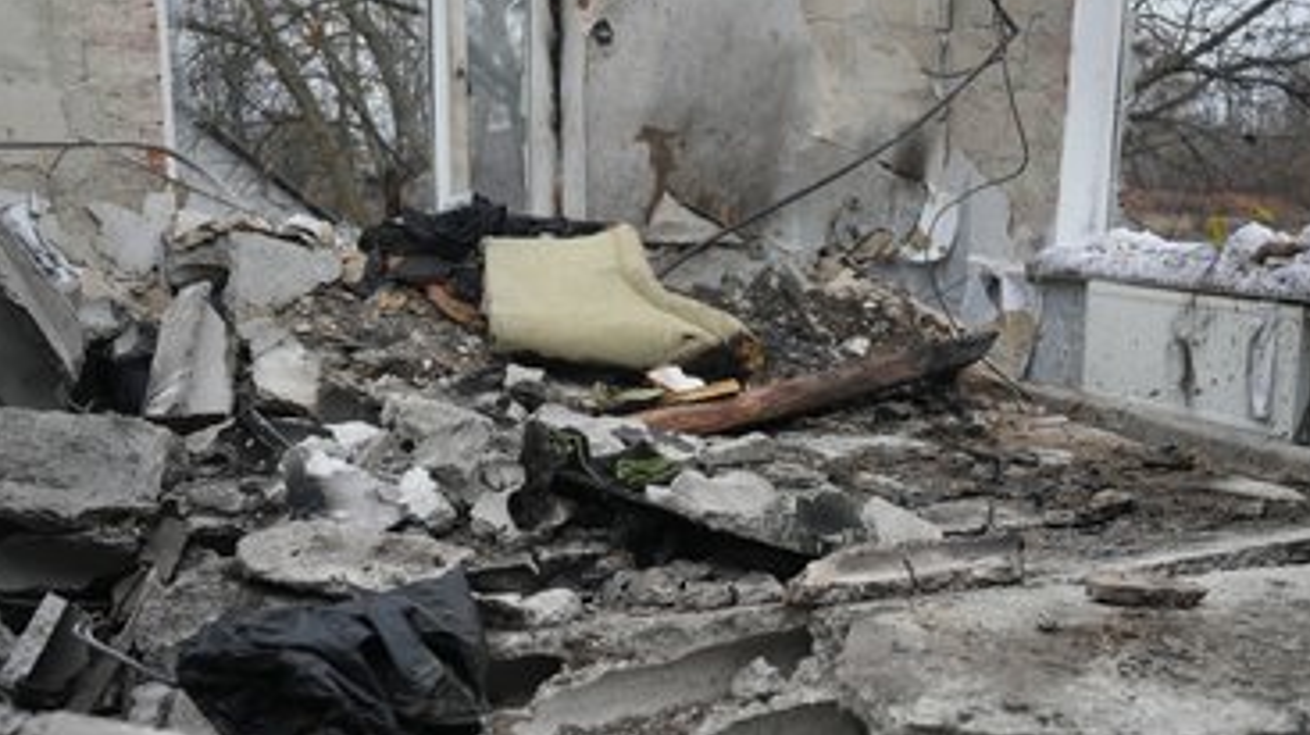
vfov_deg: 29.6
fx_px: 1389
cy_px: 398
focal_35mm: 40
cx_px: 692
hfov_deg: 50.5
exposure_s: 1/80
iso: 640
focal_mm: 35
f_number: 2.8
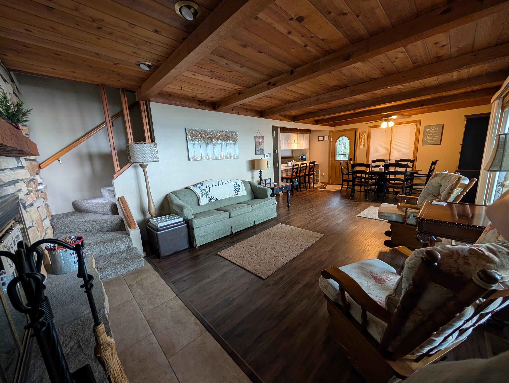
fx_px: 177
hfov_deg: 110.5
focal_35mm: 12
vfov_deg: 94.6
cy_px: 192
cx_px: 254
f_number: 1.7
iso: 134
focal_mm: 2.02
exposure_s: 1/30
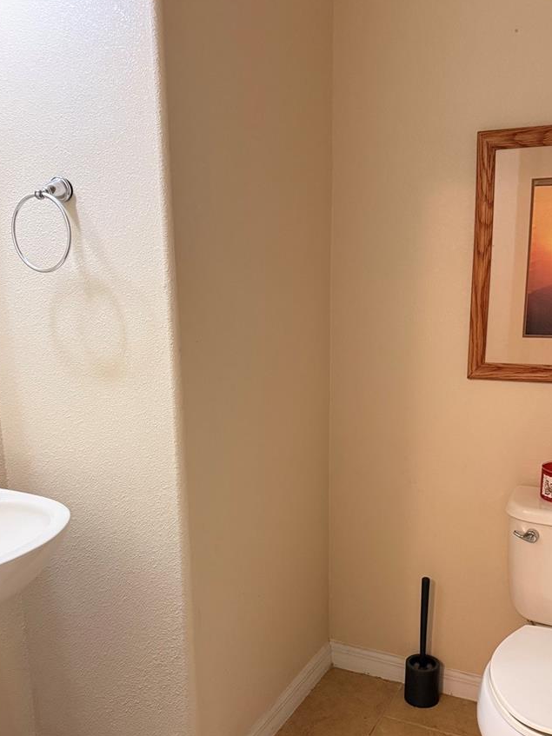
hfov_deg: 41.6
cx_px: 323
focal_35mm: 34
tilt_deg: -15.2
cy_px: 467
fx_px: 723
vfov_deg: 53.3
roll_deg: -0.9
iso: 640
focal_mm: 6.76
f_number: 1.78
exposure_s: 1/60
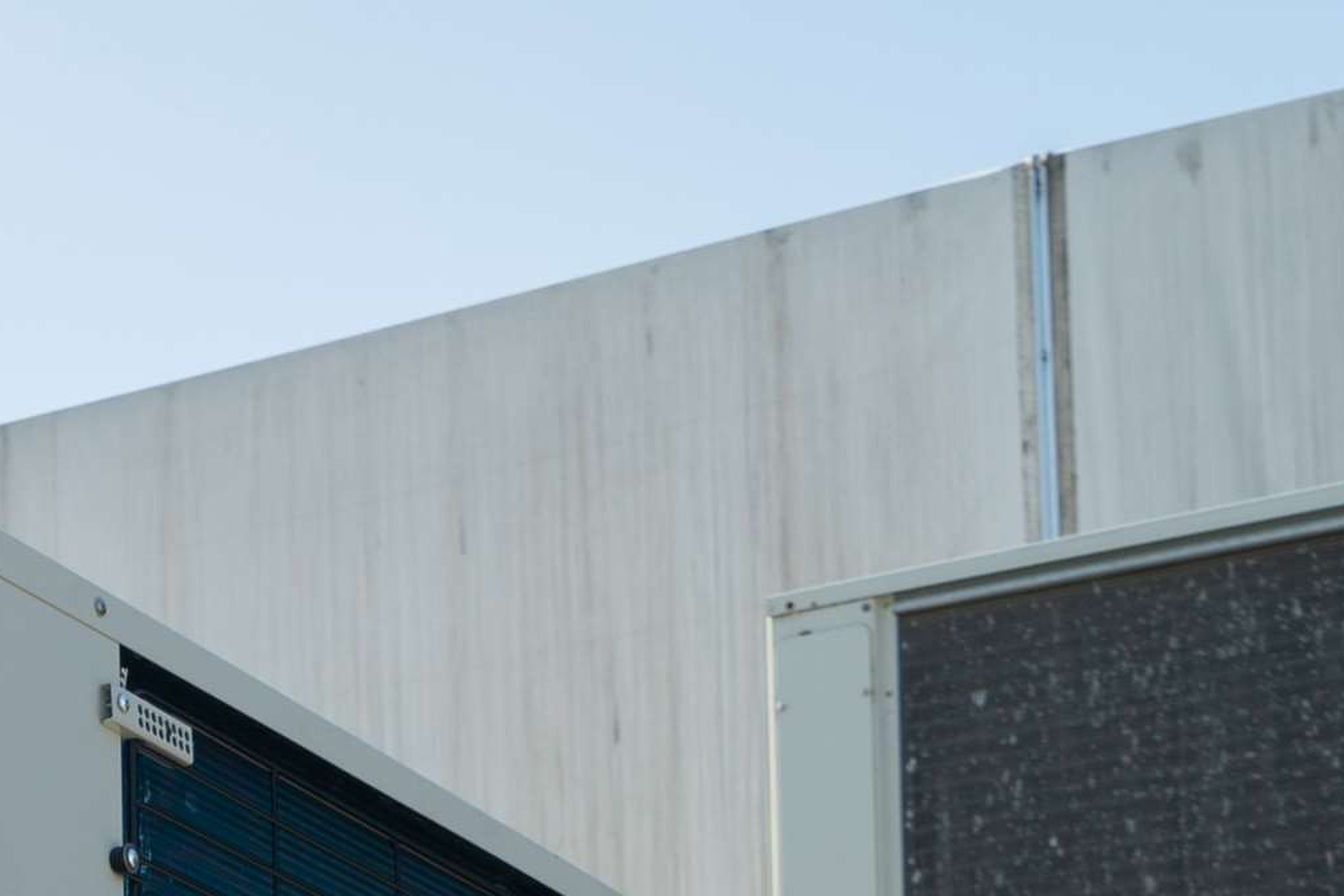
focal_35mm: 100
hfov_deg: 19.7
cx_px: -44
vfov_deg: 12.4
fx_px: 3733
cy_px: 1675
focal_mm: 24
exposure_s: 1/125
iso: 100
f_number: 5.6
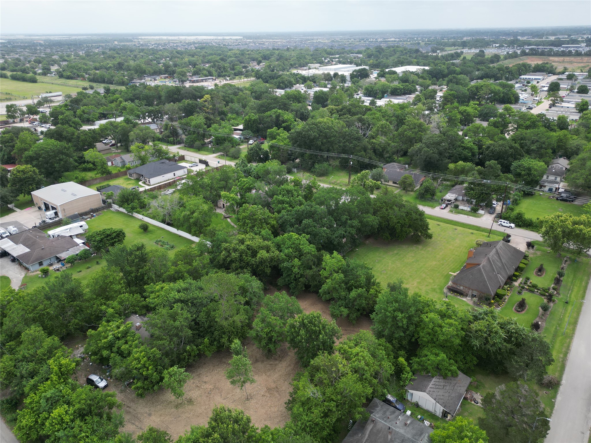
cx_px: 296
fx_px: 410
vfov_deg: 56.8
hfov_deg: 71.6
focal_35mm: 24
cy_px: 222
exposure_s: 1/1500
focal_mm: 6.72
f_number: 1.7
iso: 150
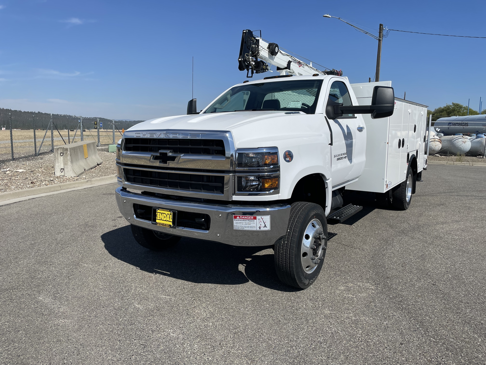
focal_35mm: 26
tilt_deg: -8.0
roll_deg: -0.7
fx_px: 365
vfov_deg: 53.1
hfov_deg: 67.3
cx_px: 243
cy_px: 182
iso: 32
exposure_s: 1/5814
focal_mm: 4.2
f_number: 1.6
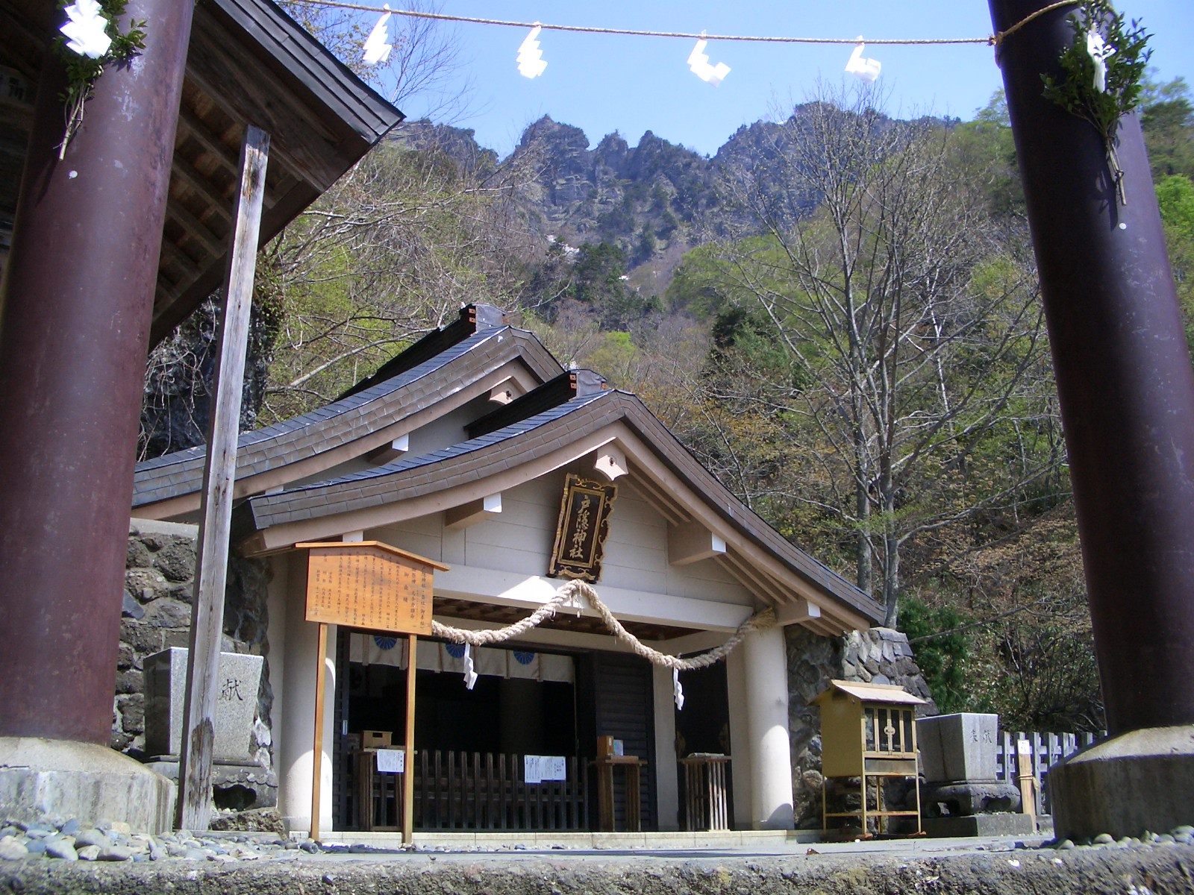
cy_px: 448
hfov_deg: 52.6
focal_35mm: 35
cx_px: 597
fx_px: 1207
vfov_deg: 40.7
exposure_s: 1/400
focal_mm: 5.8
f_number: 4.3
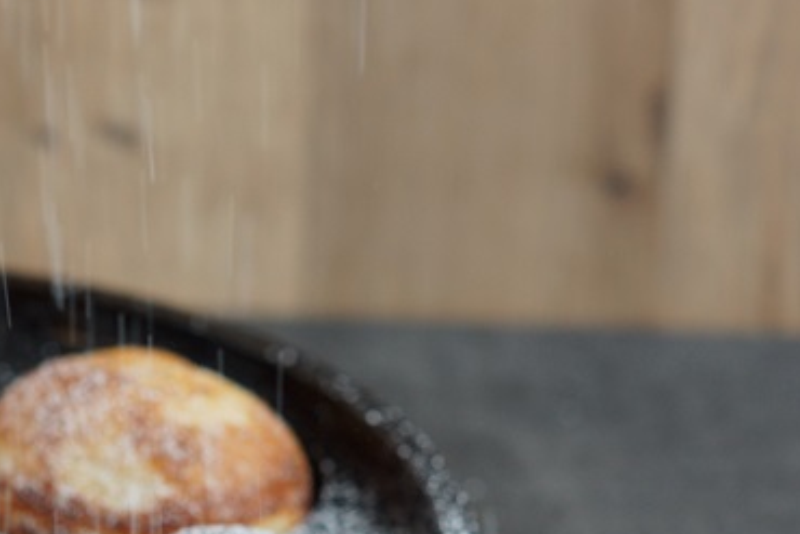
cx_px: -17
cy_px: 572
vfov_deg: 8.4
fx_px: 3601
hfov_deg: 12.5
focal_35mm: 162
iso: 250
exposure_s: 1/80
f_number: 4
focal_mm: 50
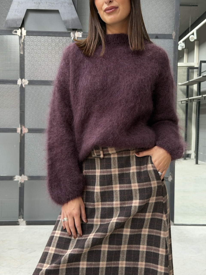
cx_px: 103
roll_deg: -0.1
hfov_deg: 30.3
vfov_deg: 39.7
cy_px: 138
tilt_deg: -2.3
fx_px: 381
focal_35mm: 48
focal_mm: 6.76
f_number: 1.78
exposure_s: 1/60
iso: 250
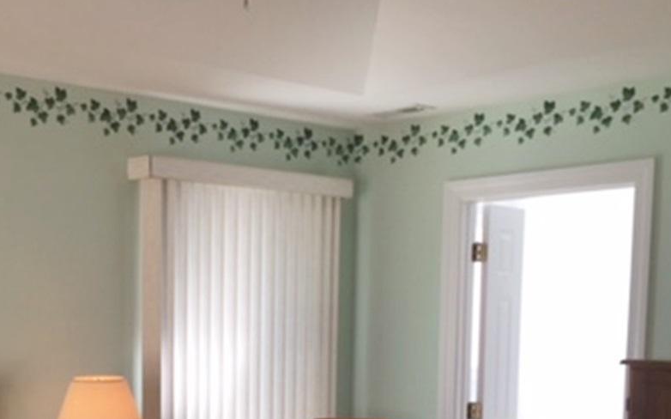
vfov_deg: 21.1
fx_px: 1078
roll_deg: -1.2
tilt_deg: -5.6
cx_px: 160
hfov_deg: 33.8
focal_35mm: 59
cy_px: 439
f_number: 2.2
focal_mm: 4.15
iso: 32
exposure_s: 1/40
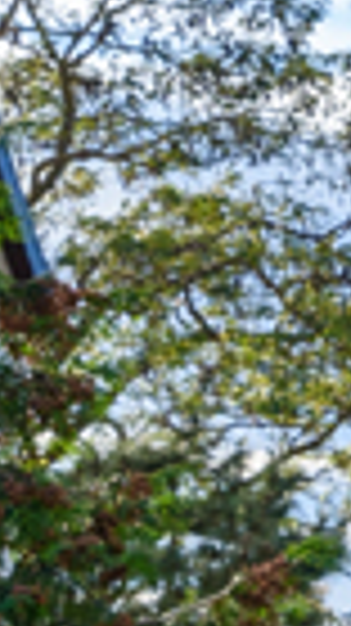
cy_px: 459
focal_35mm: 306
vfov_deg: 7.1
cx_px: 1012
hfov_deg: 3.9
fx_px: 5072
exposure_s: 1/250
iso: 200
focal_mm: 30
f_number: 7.1
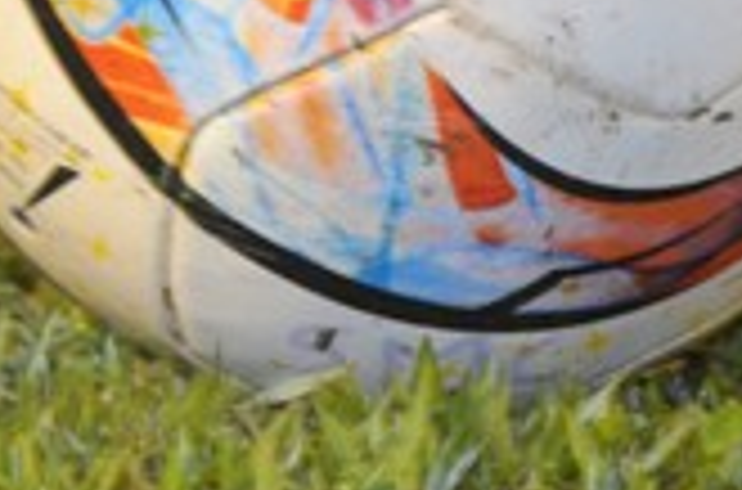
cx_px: -517
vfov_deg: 4.2
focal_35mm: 321
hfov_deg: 6.3
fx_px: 6596
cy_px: -198
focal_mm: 55
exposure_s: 1/60
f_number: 5.6
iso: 2800
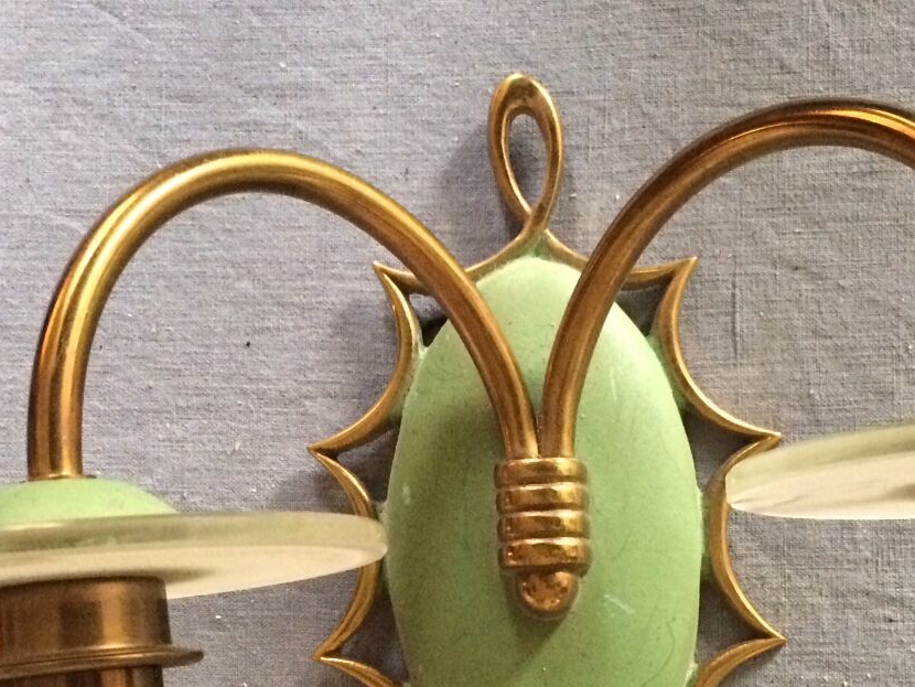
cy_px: 551
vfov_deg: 25.2
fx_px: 1507
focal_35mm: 57
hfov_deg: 33.7
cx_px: 516
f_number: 2.2
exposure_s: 1/17
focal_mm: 4.15
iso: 320
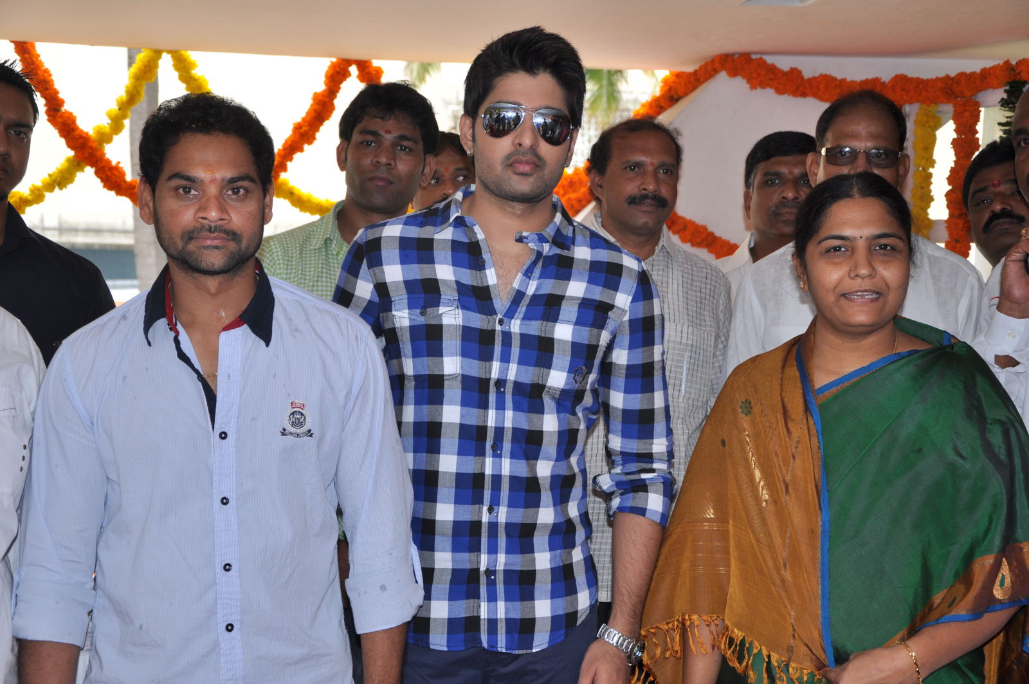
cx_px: 514
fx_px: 1499
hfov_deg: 37.9
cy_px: 342
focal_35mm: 52
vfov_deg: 25.7
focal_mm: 35
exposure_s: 1/160
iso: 250
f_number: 5
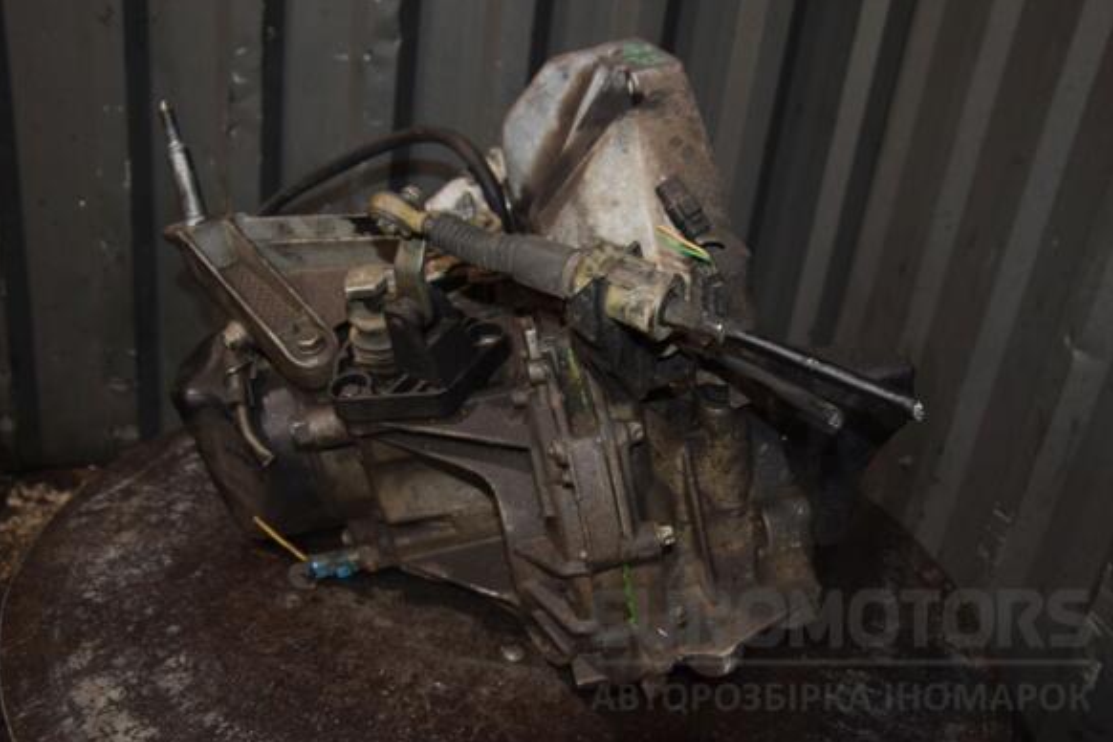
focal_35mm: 34
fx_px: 1051
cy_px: 363
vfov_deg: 38.9
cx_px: 555
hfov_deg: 55.8
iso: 800
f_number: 5
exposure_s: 1/60
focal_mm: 22
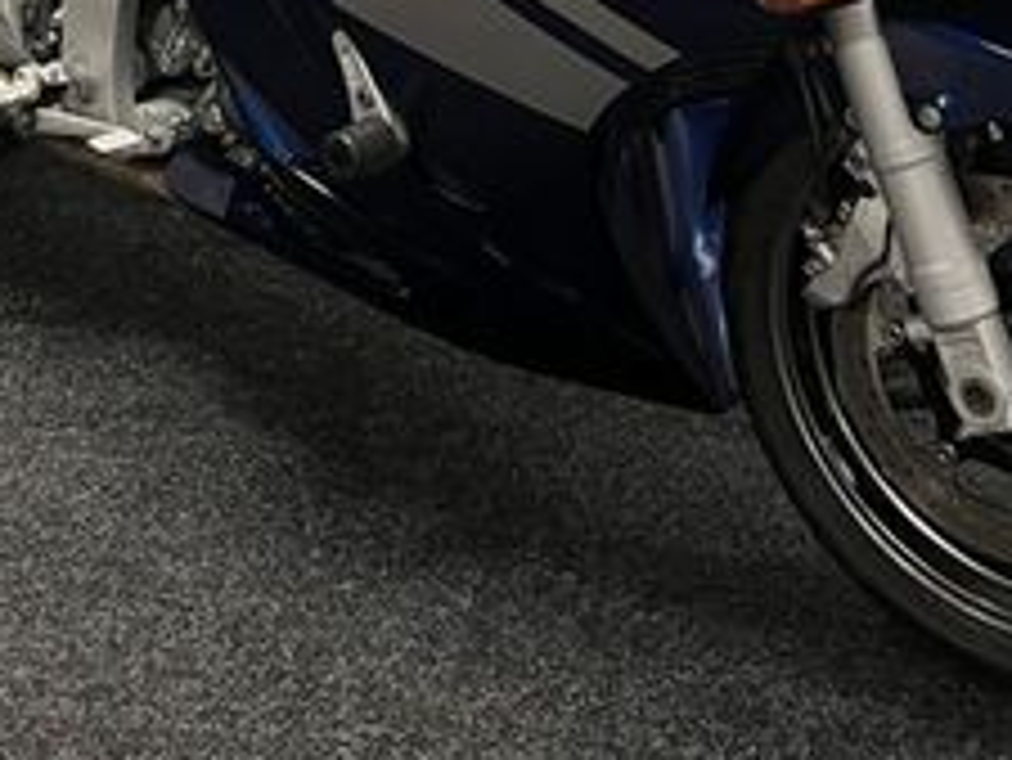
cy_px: -288
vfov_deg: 18.3
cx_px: 405
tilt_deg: -14.0
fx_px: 2165
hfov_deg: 26.3
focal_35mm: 74
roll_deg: +0.2
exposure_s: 1/50
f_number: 1.6
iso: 100
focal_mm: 5.1
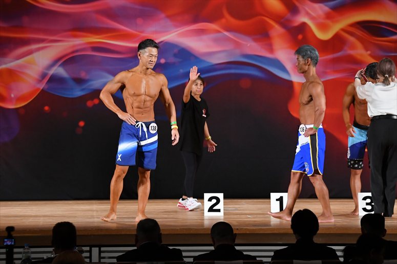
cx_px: 198
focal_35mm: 168
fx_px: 1852
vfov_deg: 8.2
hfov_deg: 12.2
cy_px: 132
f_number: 5.6
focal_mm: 112
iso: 3200
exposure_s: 1/400
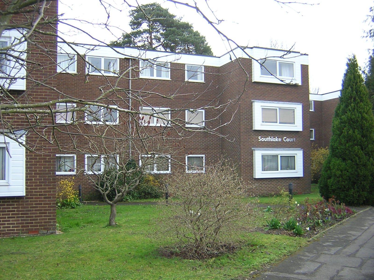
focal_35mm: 36
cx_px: 187
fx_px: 389
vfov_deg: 39.7
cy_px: 140
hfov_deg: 51.4
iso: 100
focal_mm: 4.7
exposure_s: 1/90.8
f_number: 2.6
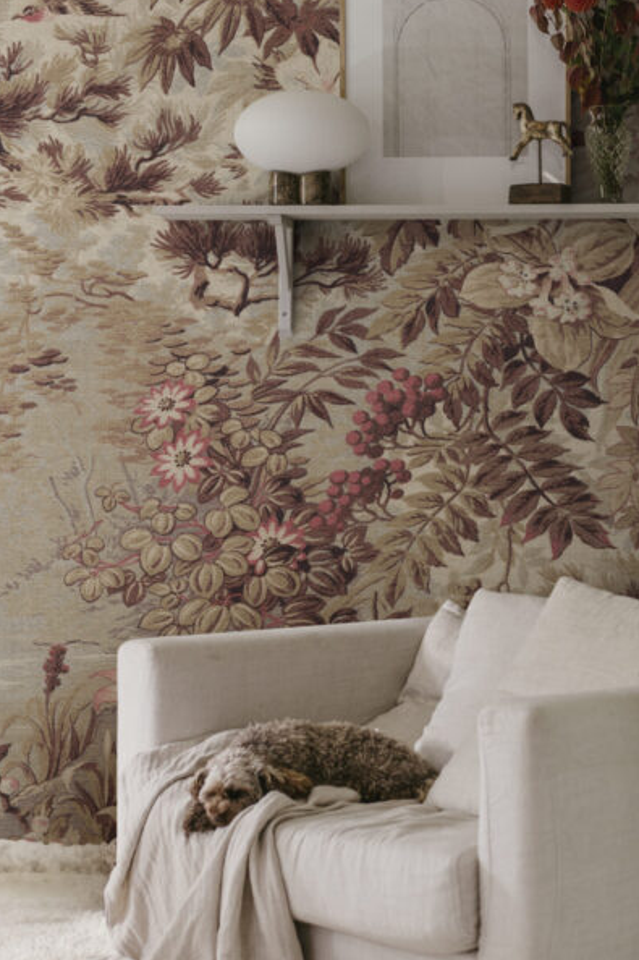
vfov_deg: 26.6
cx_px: 480
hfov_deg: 17.8
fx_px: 2025
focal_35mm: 76
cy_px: 435
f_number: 3.2
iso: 1000
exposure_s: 1/100
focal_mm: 50
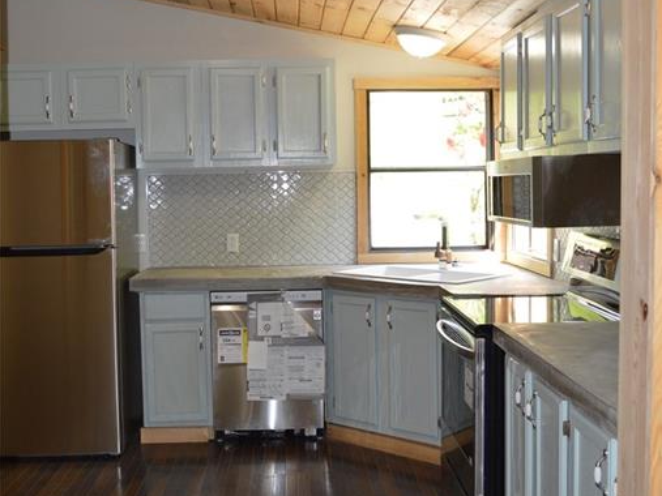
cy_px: 218
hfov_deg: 39.7
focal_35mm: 48
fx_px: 918
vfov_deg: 30.2
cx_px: 332
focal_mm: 22
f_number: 4
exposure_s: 1/80
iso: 400
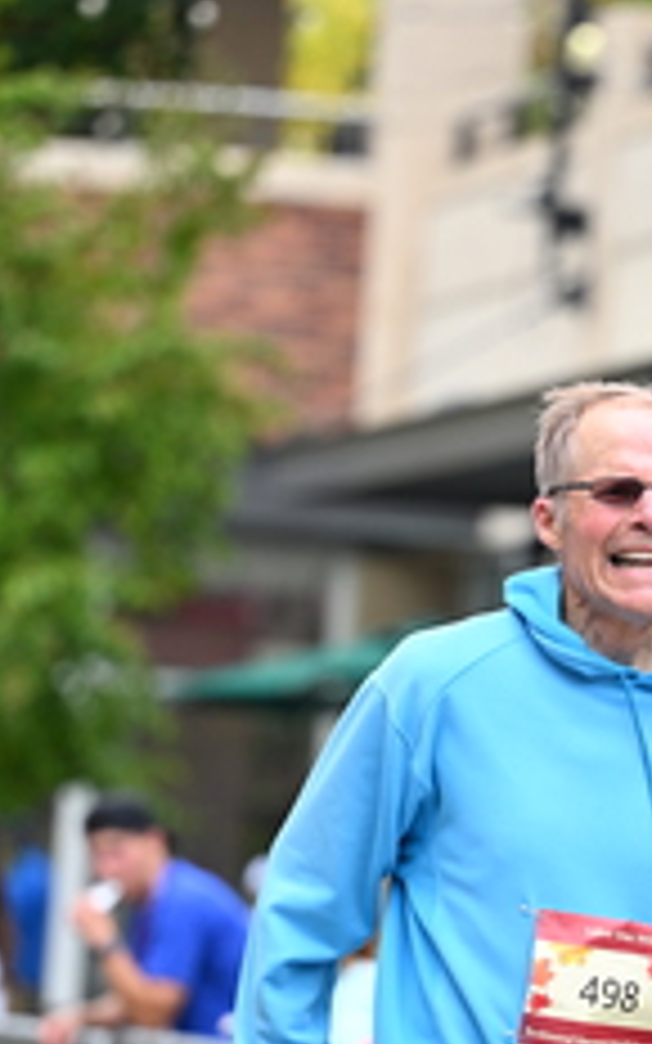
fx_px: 8927
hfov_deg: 4.2
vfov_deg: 6.7
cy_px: 814
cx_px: 632
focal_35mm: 314
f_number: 2.8
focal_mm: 130
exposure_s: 1/2000
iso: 640
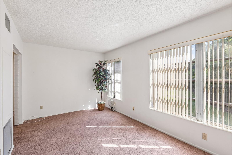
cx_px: 116
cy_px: 78
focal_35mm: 16
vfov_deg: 73.7
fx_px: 103
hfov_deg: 96.7
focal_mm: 16
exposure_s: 1/250
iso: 400
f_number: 8
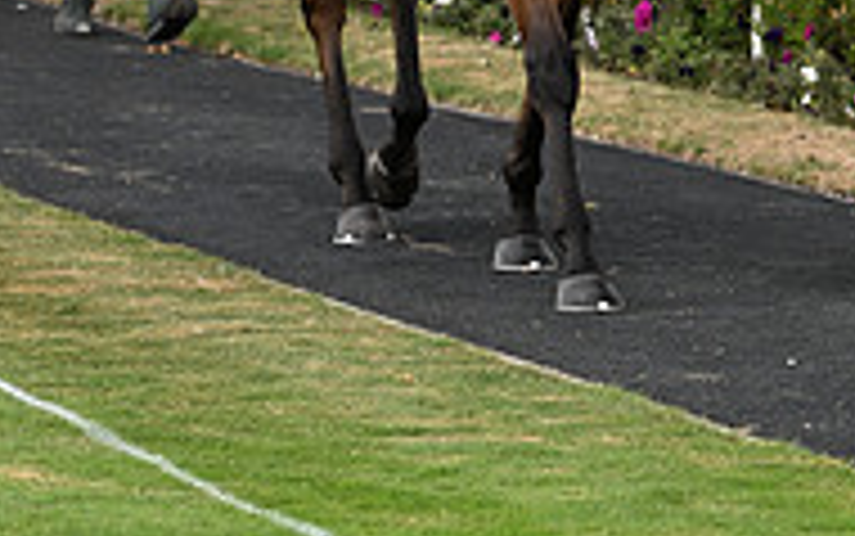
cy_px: -459
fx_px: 7881
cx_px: 621
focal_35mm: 338
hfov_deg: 6.2
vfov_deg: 3.9
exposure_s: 1/1000
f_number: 6.3
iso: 800
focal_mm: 140
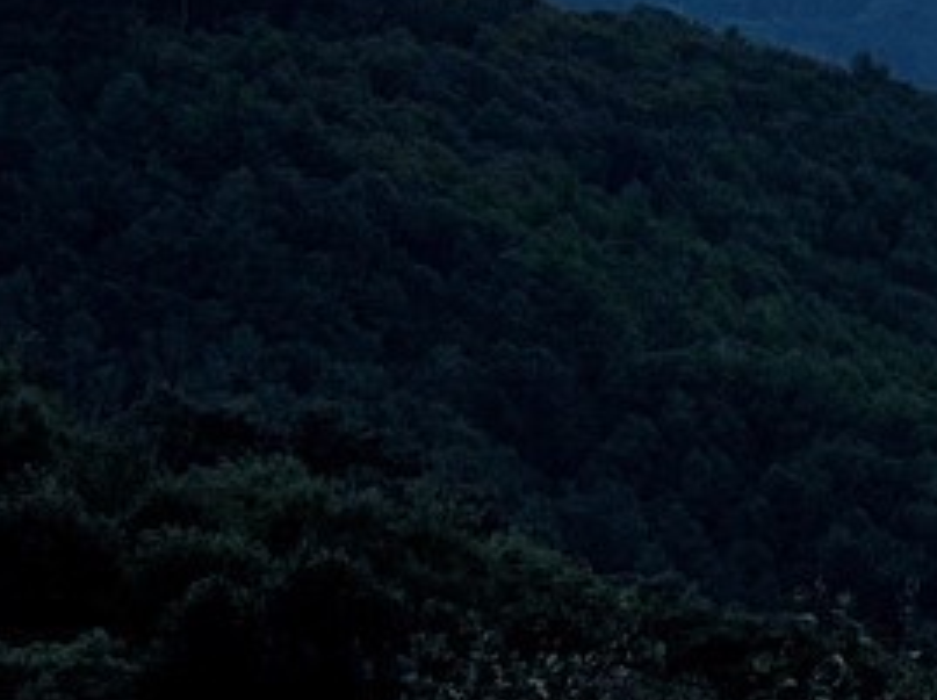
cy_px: -265
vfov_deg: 6.0
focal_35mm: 244
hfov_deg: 7.9
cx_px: -592
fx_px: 6596
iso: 20
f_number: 2.2
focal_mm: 7.5
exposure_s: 1/797
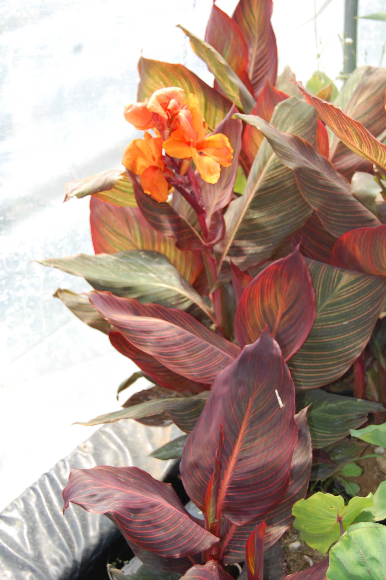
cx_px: 193
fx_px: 918
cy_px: 290
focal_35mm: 57
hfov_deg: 23.7
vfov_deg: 35.1
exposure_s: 1/500
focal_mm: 38
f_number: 5.6
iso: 400
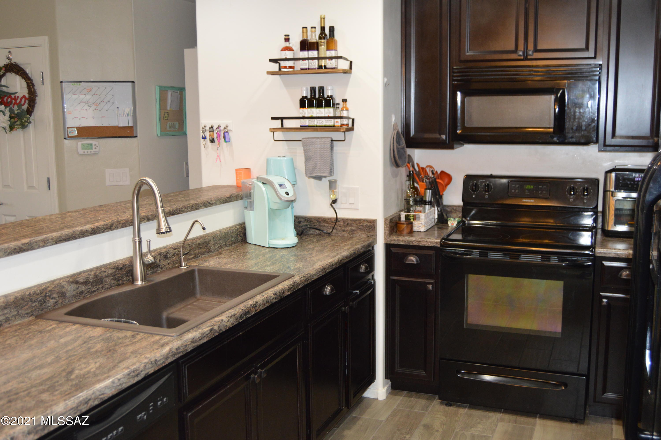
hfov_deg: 53.2
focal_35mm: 36
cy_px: 220
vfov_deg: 36.8
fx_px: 660
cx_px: 330
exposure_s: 1/60
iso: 900
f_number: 3.8
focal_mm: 24
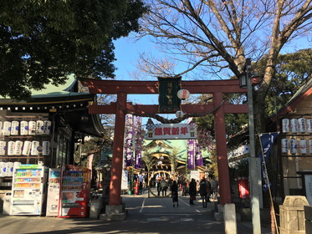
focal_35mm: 35
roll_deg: -0.7
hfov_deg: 52.5
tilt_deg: +11.2
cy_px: 127
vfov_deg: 40.7
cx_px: 169
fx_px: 316
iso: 25
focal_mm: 4.15
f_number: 2.2
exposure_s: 1/596
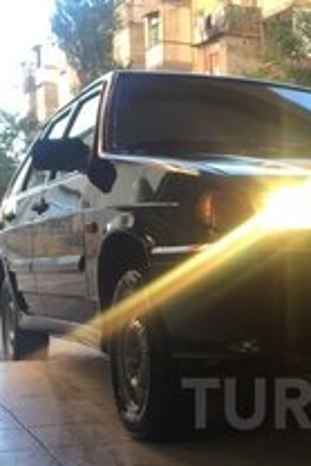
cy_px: 403
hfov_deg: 18.2
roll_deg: -1.5
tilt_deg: -9.9
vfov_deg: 27.2
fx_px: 931
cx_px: 354
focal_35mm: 72
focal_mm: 4.15
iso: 50
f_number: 2.2
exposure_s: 1/100
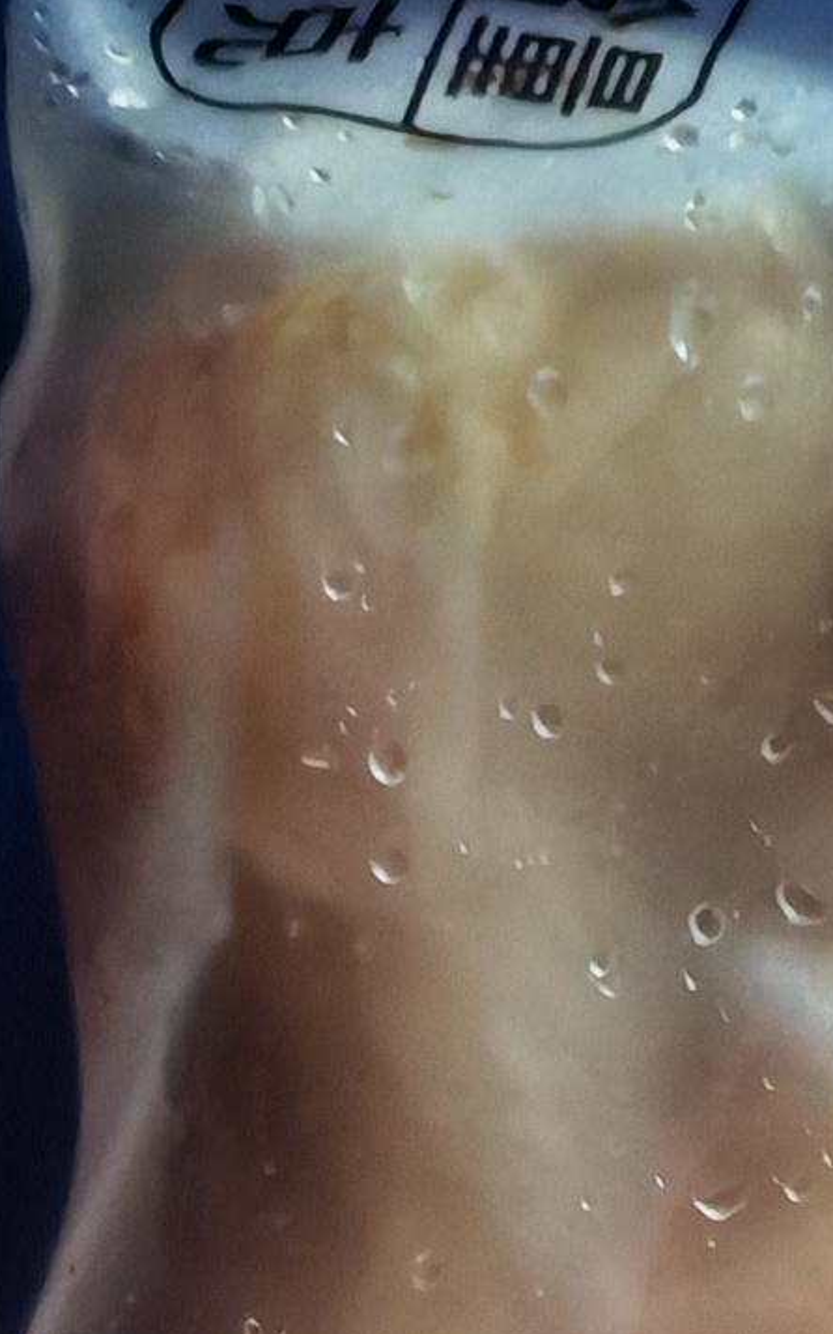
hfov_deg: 8.5
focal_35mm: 146
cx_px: 1660
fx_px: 5305
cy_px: 3124
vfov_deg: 11.8
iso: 3200
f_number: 1.95
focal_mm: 6.67
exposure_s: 1/17
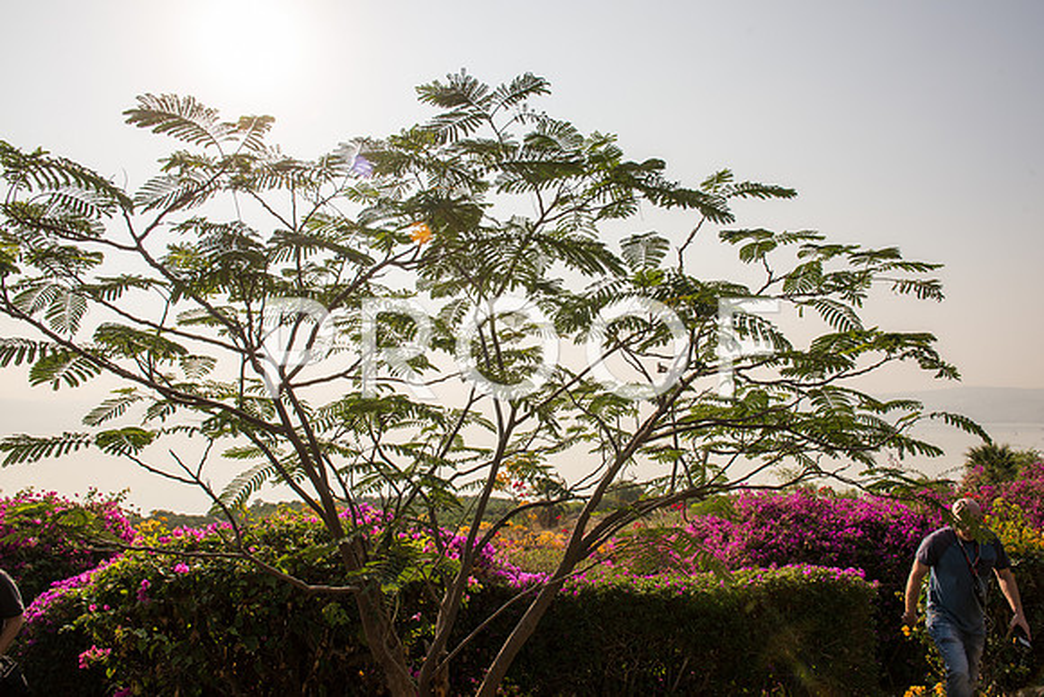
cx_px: 522
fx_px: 696
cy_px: 348
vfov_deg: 53.2
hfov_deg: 73.7
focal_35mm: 24
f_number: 7.1
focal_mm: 24
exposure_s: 1/500
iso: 100
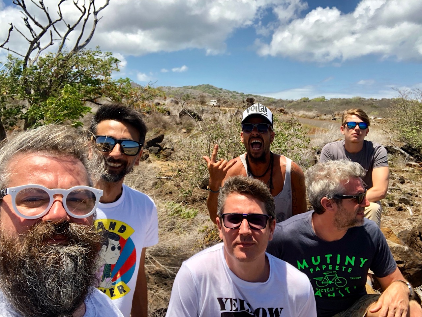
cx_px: 211
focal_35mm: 32
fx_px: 390
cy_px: 158
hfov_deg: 56.8
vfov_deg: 44.2
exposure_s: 1/683
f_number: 2.2
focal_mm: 2.87
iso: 20
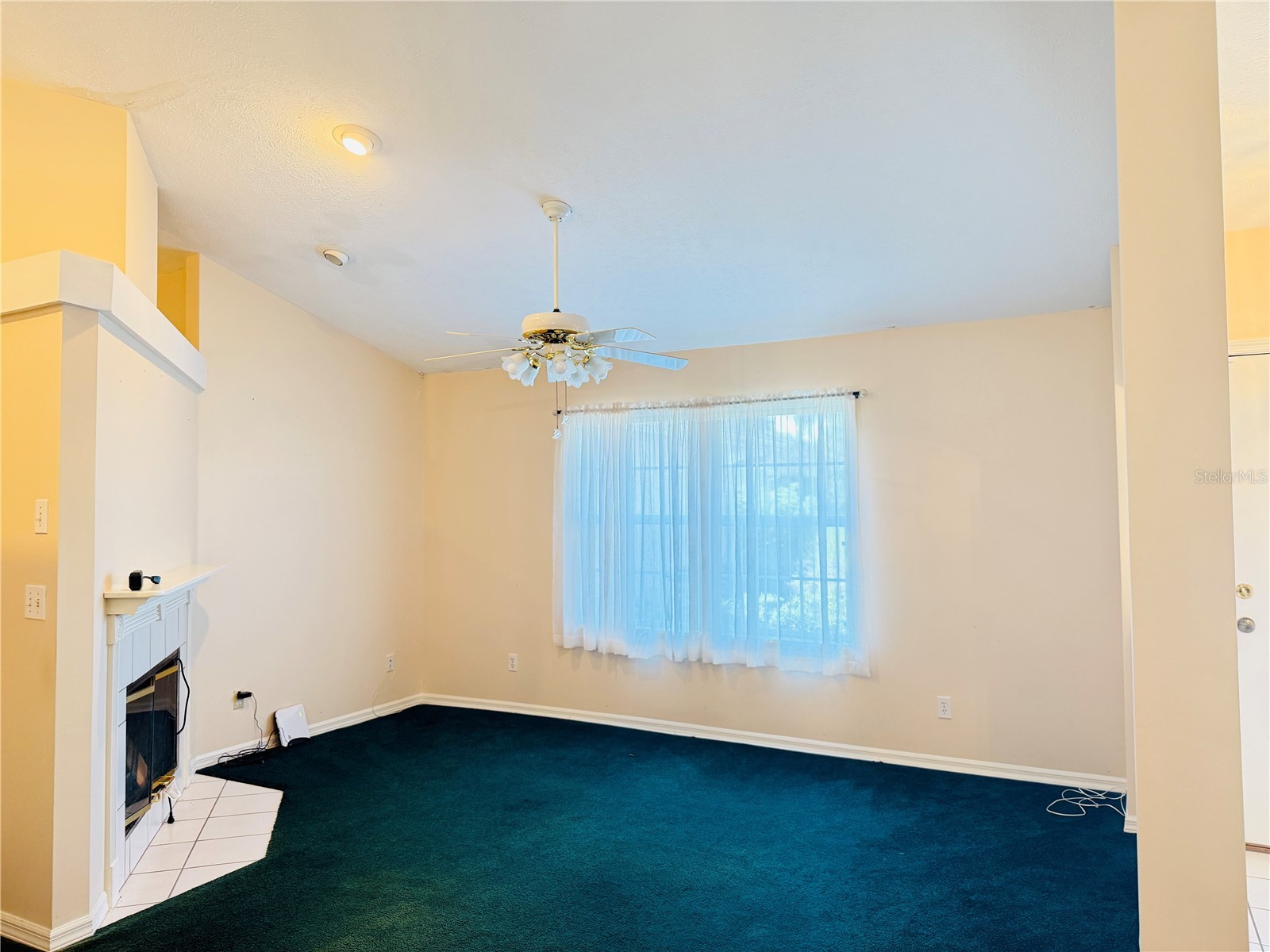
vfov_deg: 56.8
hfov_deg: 71.6
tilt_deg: +2.4
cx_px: 635
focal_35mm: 24
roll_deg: +0.1
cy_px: 476
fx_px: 881
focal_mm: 6.76
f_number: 1.78
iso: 250
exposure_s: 1/60
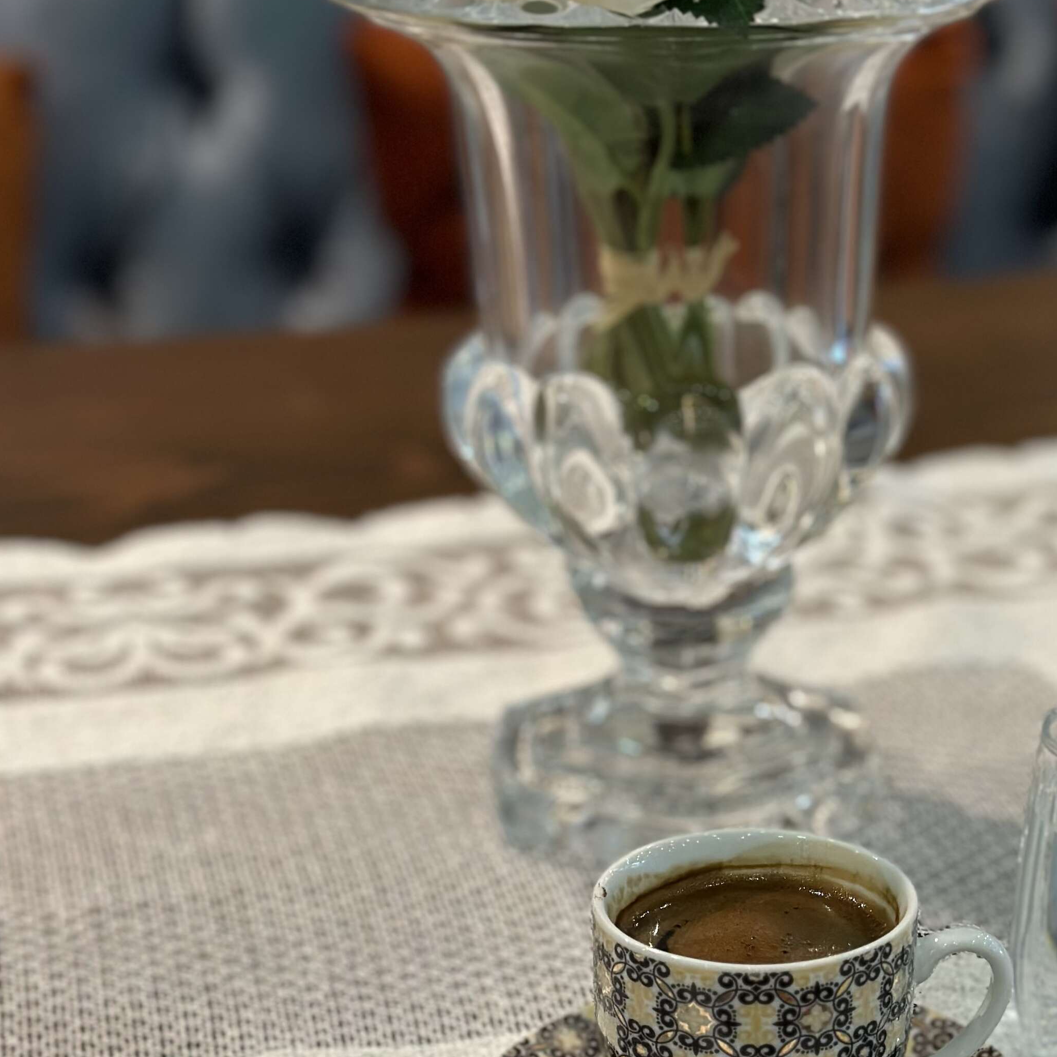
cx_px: 774
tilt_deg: -24.4
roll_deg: +0.1
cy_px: 770
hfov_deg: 20.7
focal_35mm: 83
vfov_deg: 20.7
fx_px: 2867
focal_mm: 6.86
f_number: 1.78
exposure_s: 1/50
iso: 200
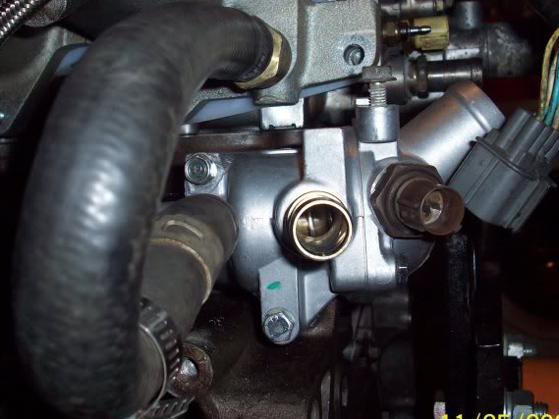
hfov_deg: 36.8
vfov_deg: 28.0
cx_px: 246
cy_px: 187
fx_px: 840
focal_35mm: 52
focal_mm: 6.2
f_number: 2.8
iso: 80
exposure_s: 1/64
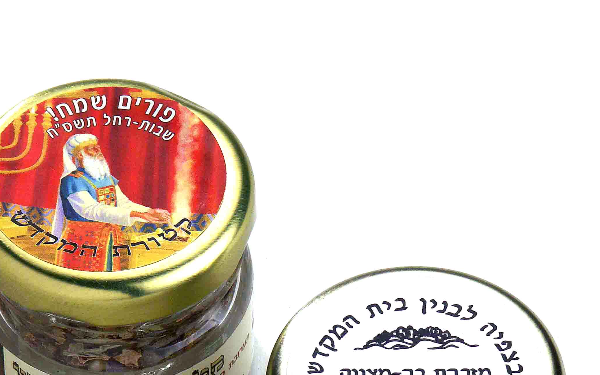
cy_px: 379
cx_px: 281
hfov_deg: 6.7
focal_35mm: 312
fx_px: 5102
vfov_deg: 4.2
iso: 64
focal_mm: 47.64
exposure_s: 1/13
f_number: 10
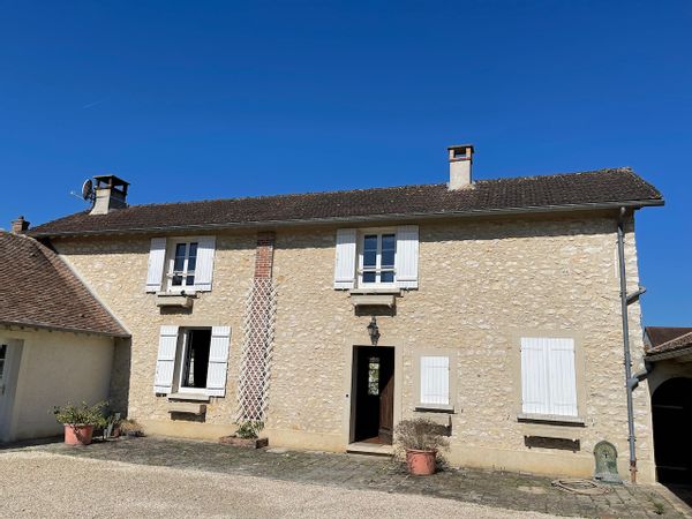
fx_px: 520
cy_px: 260
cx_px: 346
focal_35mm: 26
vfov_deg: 53.1
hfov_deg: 67.3
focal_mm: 5.1
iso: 32
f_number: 1.6
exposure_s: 1/8547
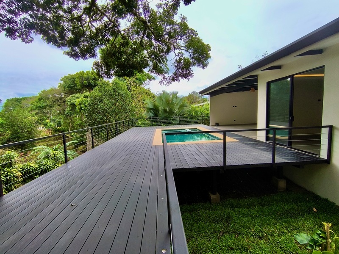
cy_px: 127
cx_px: 170
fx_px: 157
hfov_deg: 94.5
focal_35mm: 16
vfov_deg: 78.1
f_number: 2.2
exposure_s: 1/688
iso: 50
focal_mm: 1.65
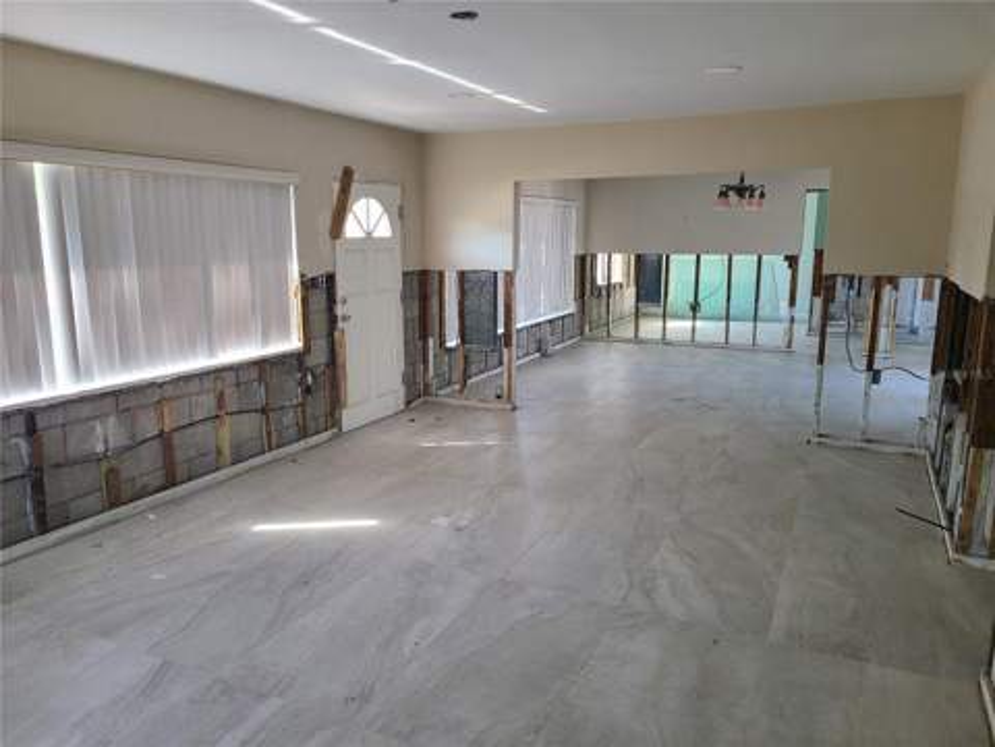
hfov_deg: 67.3
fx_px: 747
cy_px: 374
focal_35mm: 26
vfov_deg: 53.1
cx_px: 498
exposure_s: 1/60
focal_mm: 5.4
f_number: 1.8
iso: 100
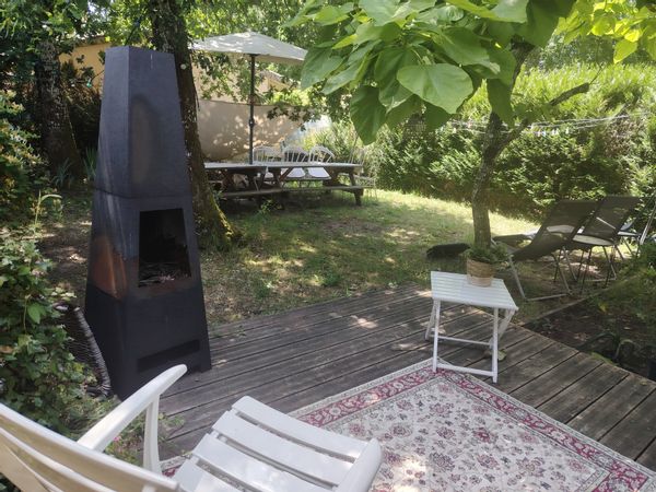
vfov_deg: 56.8
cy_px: 246
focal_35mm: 24
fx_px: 455
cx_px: 328
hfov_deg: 71.6
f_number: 1.75
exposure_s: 1/102
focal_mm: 5.25
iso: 100
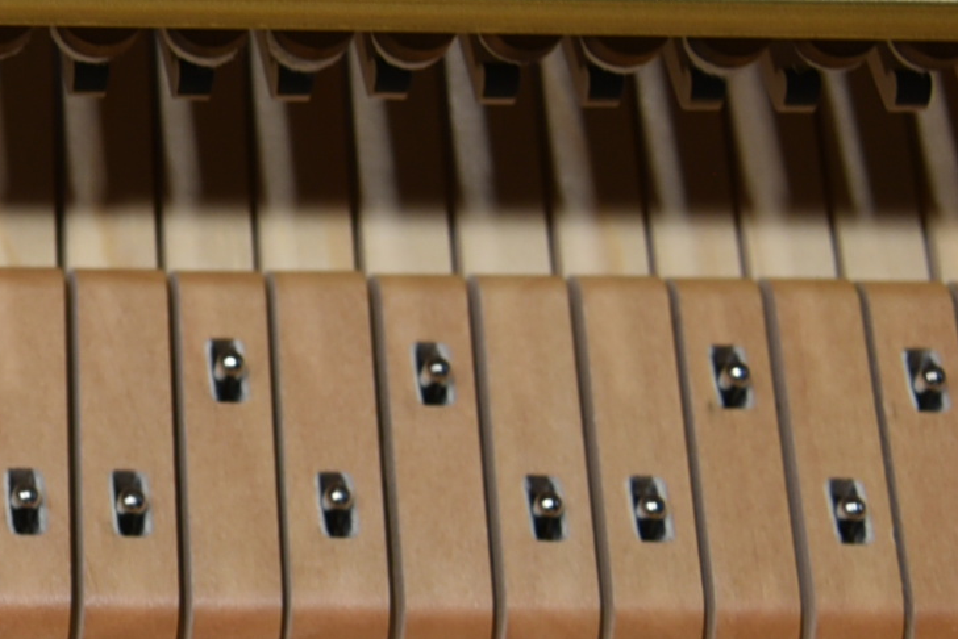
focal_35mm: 157
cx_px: -546
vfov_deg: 8.7
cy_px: 241
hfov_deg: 12.3
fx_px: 4179
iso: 400
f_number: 4
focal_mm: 38
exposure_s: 1/80
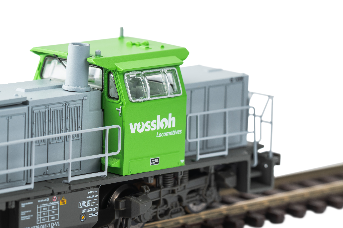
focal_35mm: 107
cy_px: 116
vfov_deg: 12.8
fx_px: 1019
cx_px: 170
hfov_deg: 19.1
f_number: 29
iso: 100
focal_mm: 105
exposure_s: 1/2.5
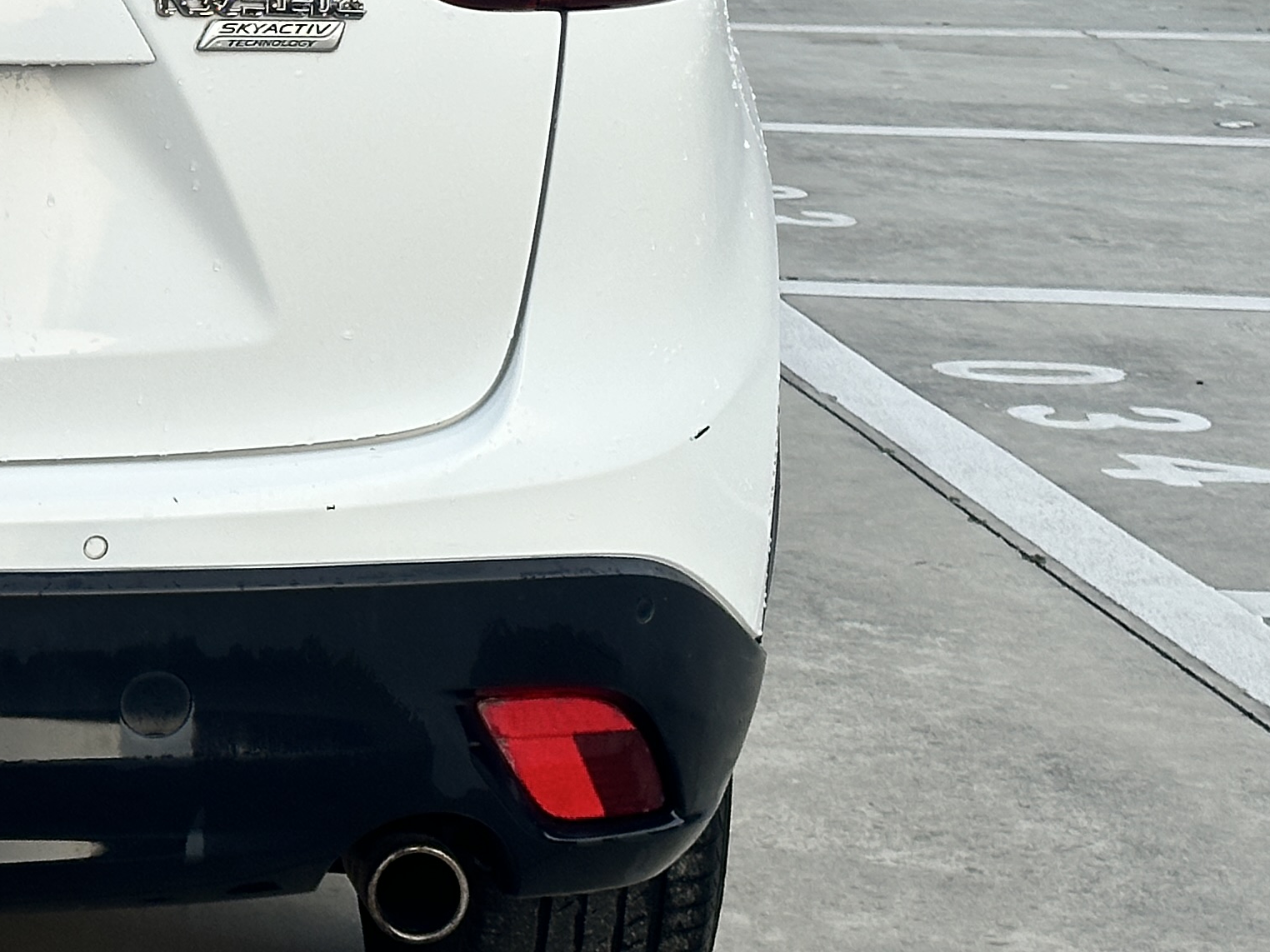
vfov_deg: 11.5
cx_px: -304
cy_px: -27
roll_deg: -1.0
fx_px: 4659
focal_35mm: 127
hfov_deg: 14.9
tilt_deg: -5.7
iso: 64
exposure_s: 1/1212
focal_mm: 6.86
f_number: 1.78
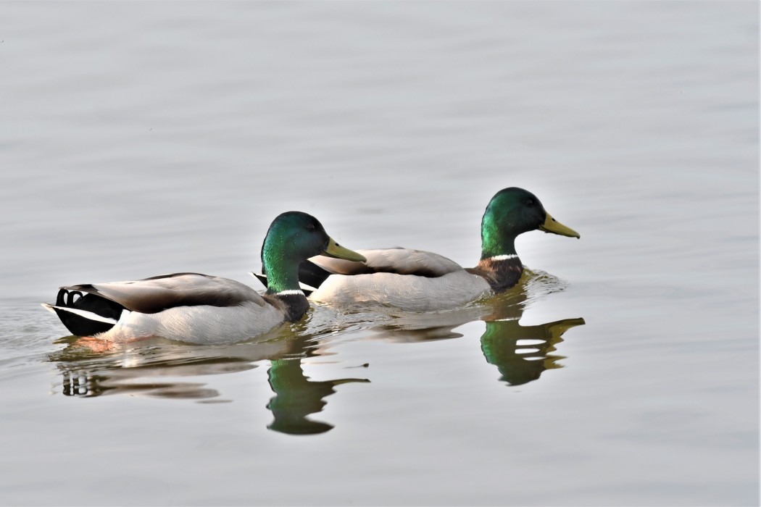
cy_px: 254
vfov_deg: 2.2
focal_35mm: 630
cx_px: 380
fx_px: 13316
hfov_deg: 3.3
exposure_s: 1/640
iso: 500
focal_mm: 420
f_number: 7.1
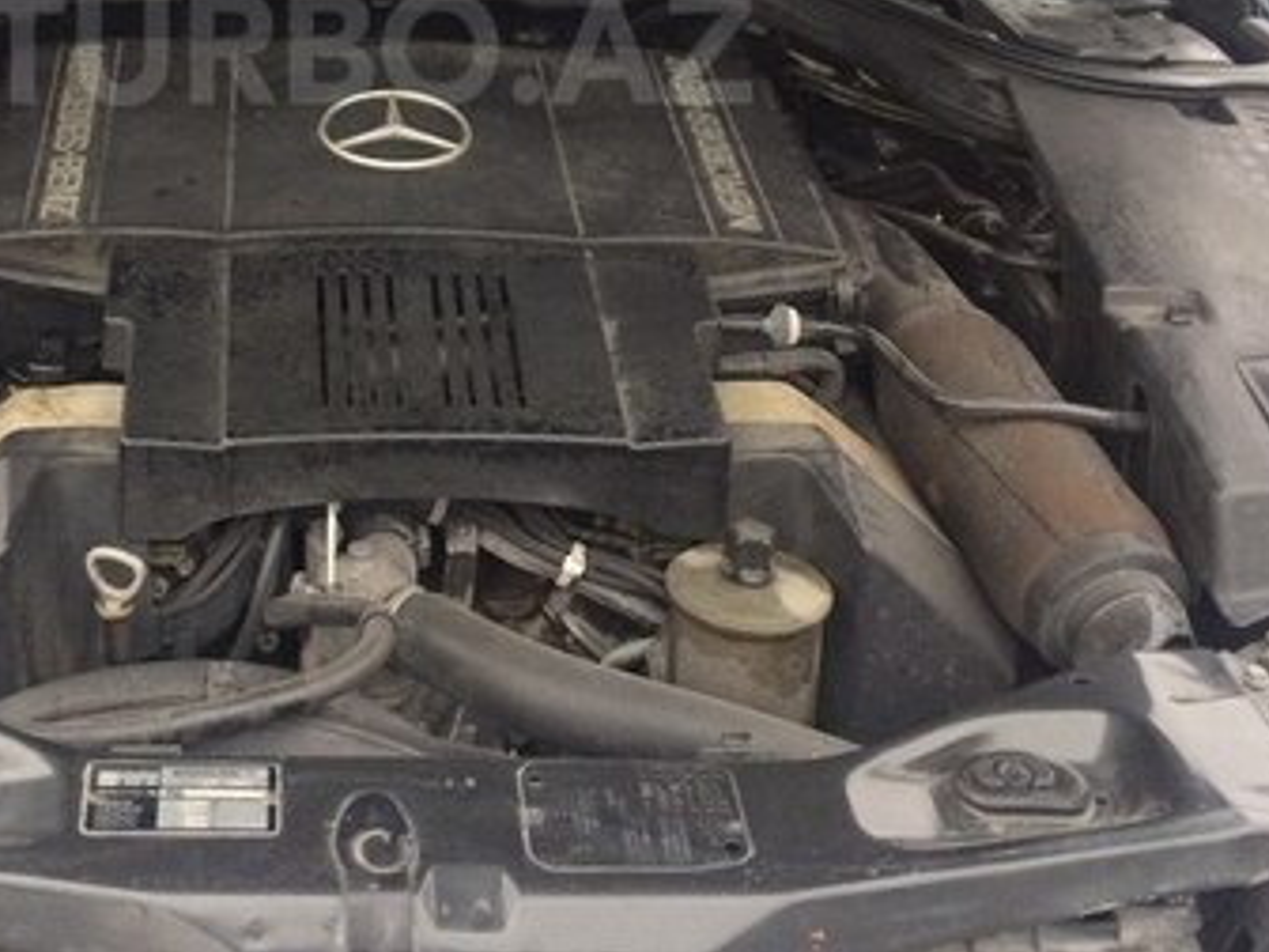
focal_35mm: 57
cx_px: 366
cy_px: 47
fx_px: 2090
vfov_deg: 24.7
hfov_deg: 33.3
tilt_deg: -20.3
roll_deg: +0.7
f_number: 2.2
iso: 64
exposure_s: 1/33
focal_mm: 4.15
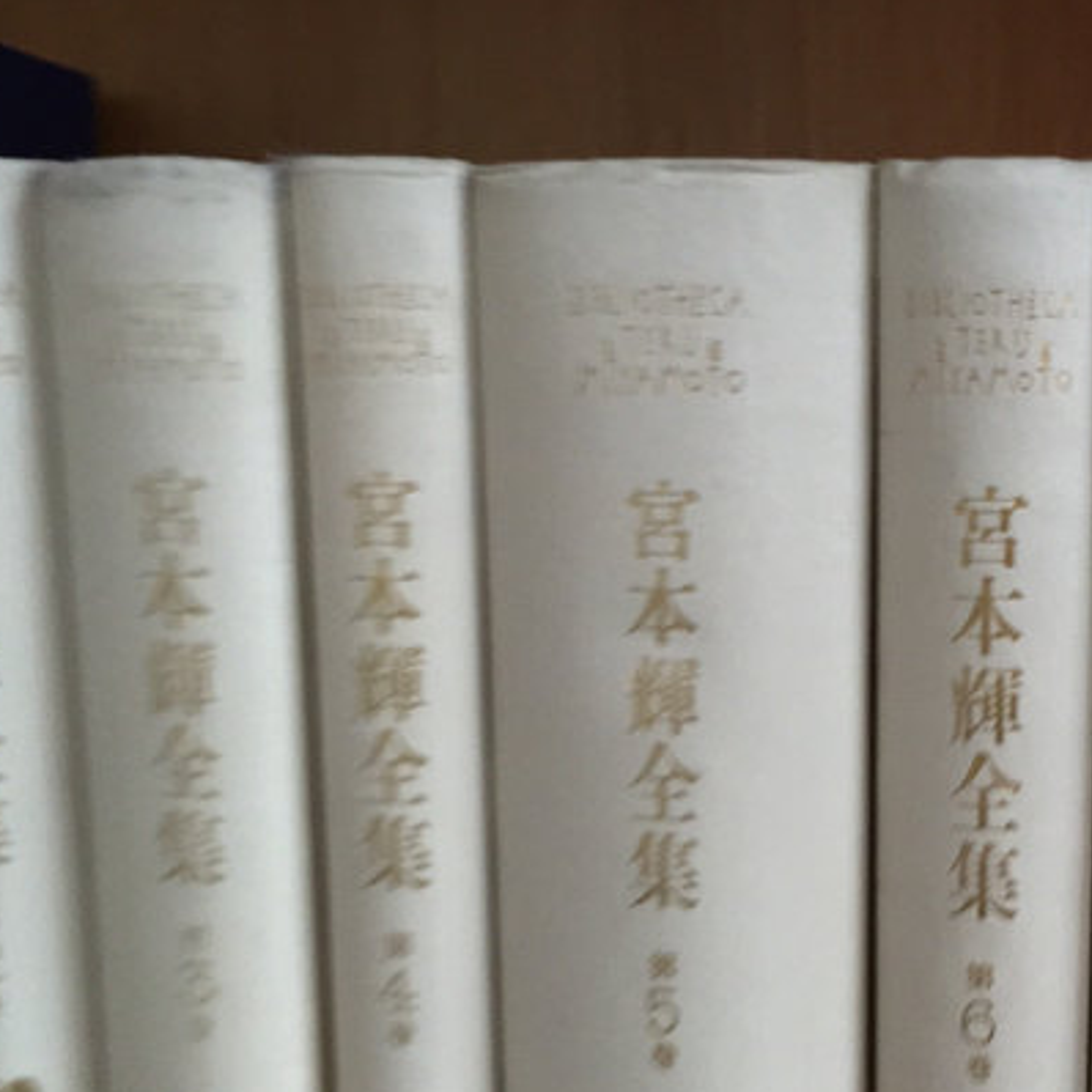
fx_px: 2070
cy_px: 849
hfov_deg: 28.8
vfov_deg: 29.0
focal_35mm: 58
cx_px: 908
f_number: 2.2
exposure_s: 1/30
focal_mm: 4.15
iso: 160
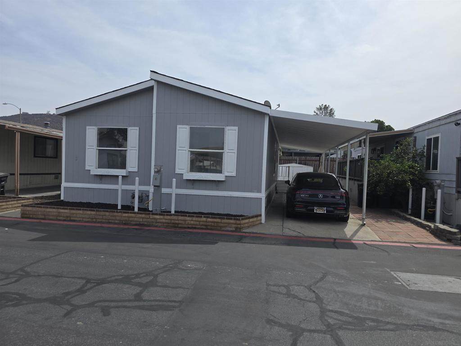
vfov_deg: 58.9
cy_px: 173
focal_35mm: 23
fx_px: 306
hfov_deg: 73.9
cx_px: 230
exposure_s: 1/1441
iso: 12
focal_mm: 6.3
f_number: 1.7
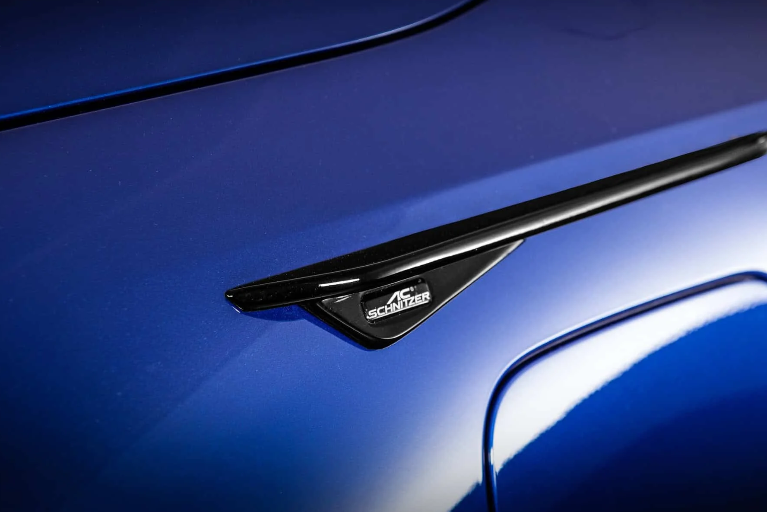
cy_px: 229
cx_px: 437
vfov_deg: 16.3
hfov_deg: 24.2
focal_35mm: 84
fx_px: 1790
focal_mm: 62
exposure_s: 1/160
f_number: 5.6
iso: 320
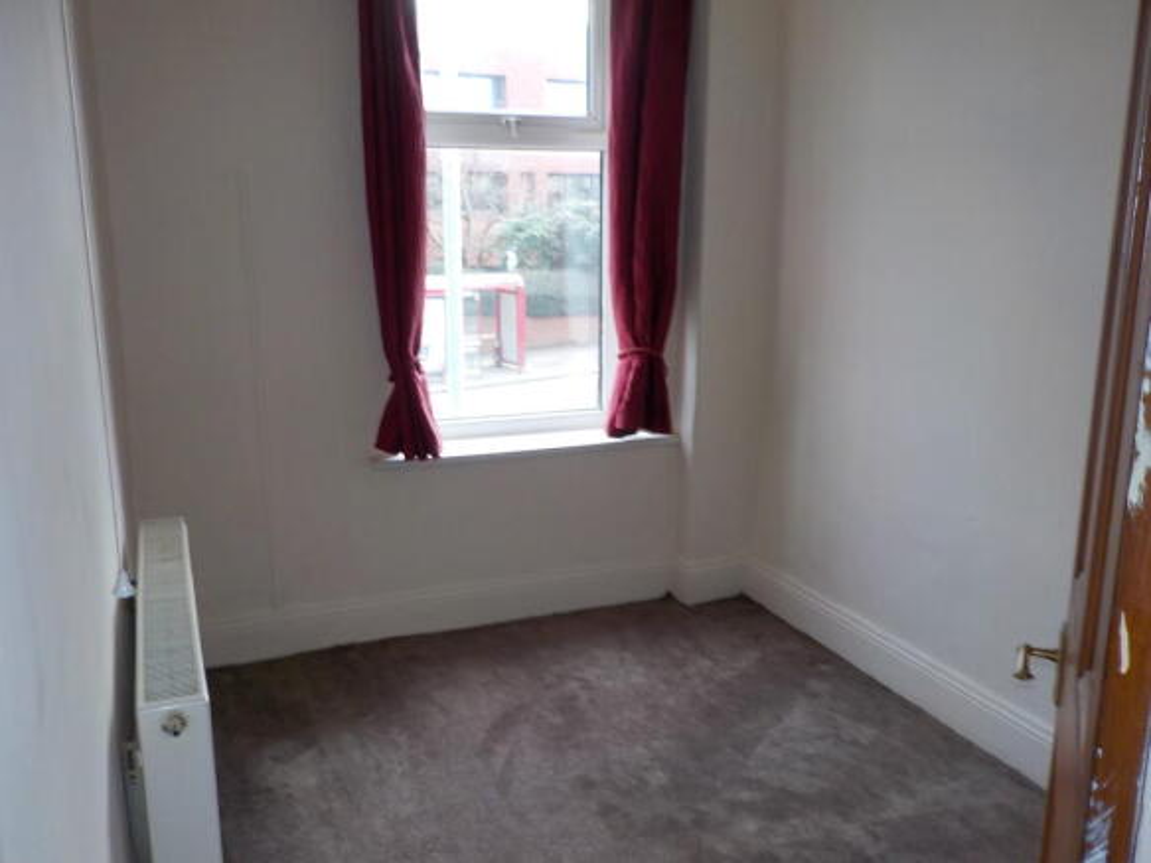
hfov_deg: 60.0
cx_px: 576
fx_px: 997
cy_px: 432
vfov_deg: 46.8
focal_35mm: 30
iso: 140
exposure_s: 1/30
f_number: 3.3
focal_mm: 4.1
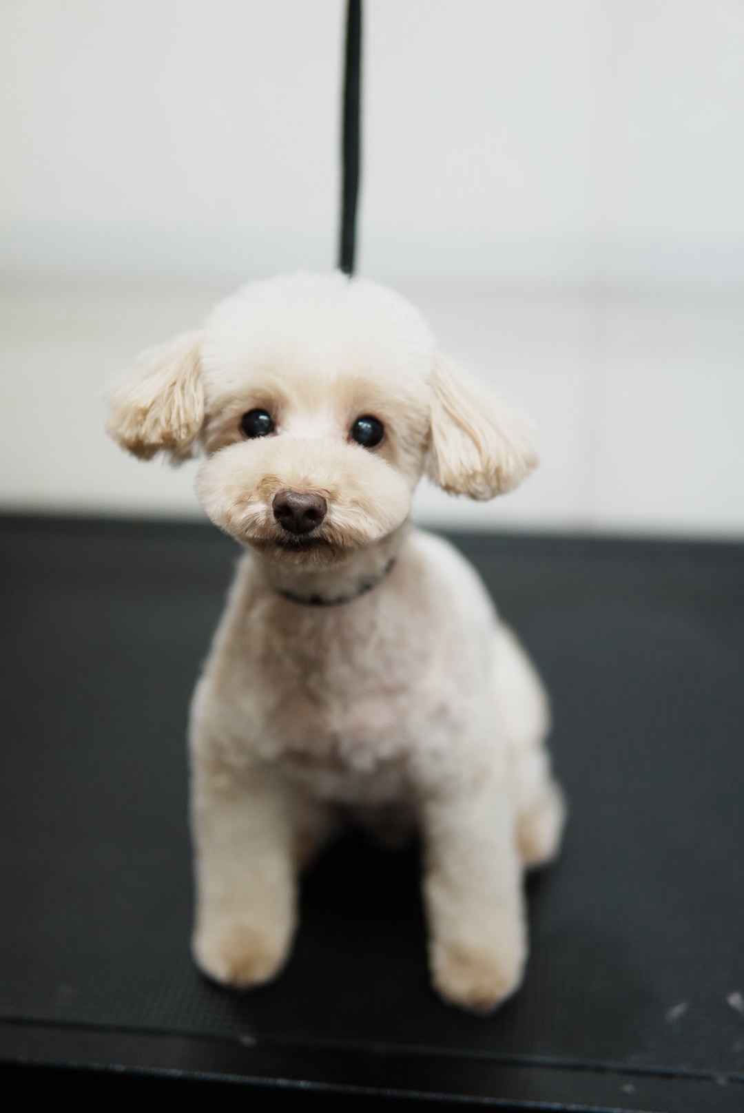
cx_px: 372
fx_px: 1393
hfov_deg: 29.9
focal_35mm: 45
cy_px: 556
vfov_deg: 43.6
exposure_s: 1/320
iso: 400
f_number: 1.4
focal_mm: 30
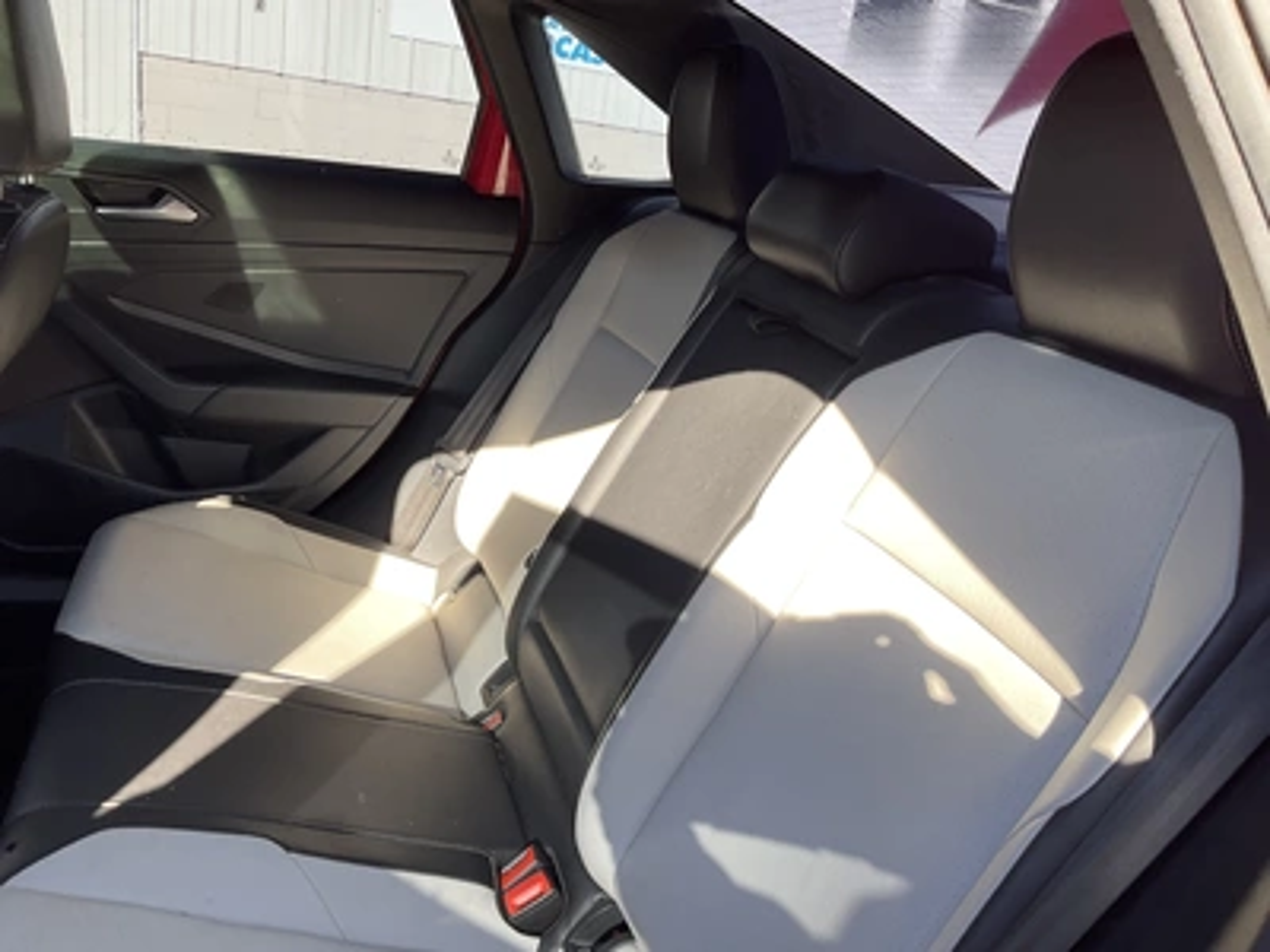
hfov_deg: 61.7
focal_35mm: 29
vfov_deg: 48.2
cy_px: 476
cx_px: 635
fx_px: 1064
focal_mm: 3
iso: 20
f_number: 1.8
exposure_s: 1/122
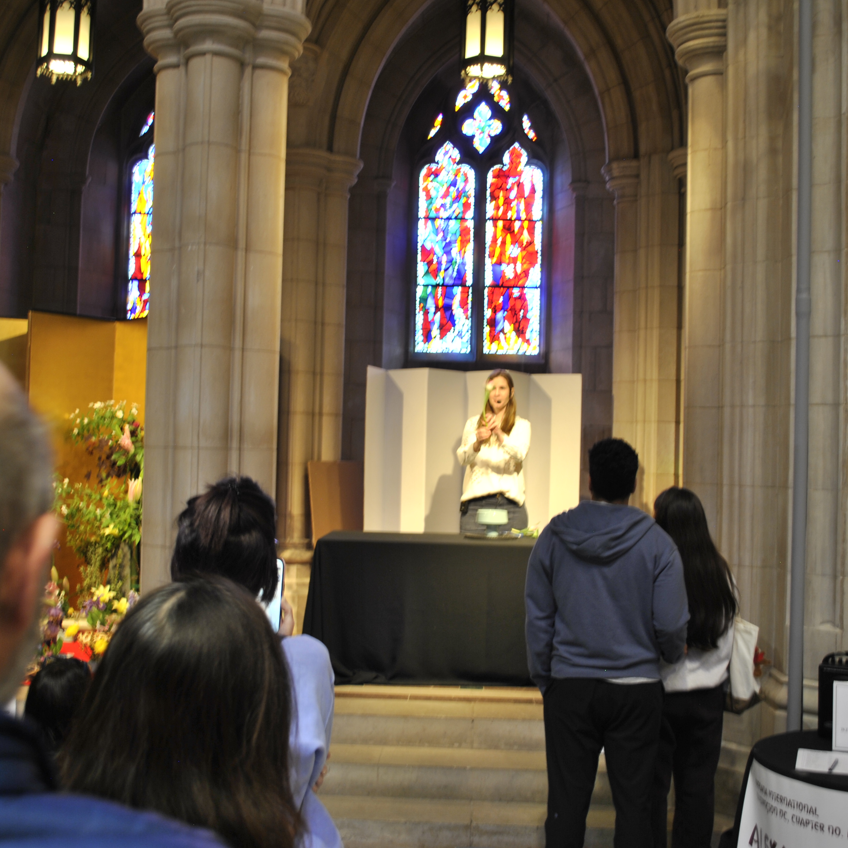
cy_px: 424
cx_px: 409
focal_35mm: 42
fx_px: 1164
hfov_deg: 40.0
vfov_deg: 40.0
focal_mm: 22
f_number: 4
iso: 100
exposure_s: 1/3
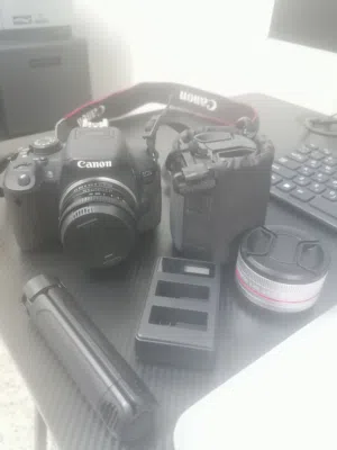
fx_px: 376
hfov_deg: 48.2
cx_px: 168
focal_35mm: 29
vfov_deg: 61.7
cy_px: 225
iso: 500
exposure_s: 1/25
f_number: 1.8
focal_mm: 5.3
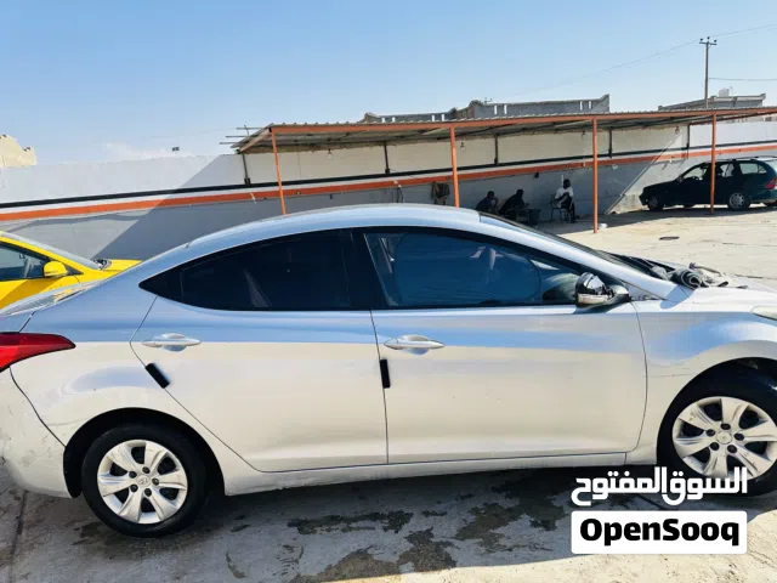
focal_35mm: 24
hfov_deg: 71.6
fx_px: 539
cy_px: 292
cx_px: 388
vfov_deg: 56.8
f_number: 1.78
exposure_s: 1/3717
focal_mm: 6.86
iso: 80
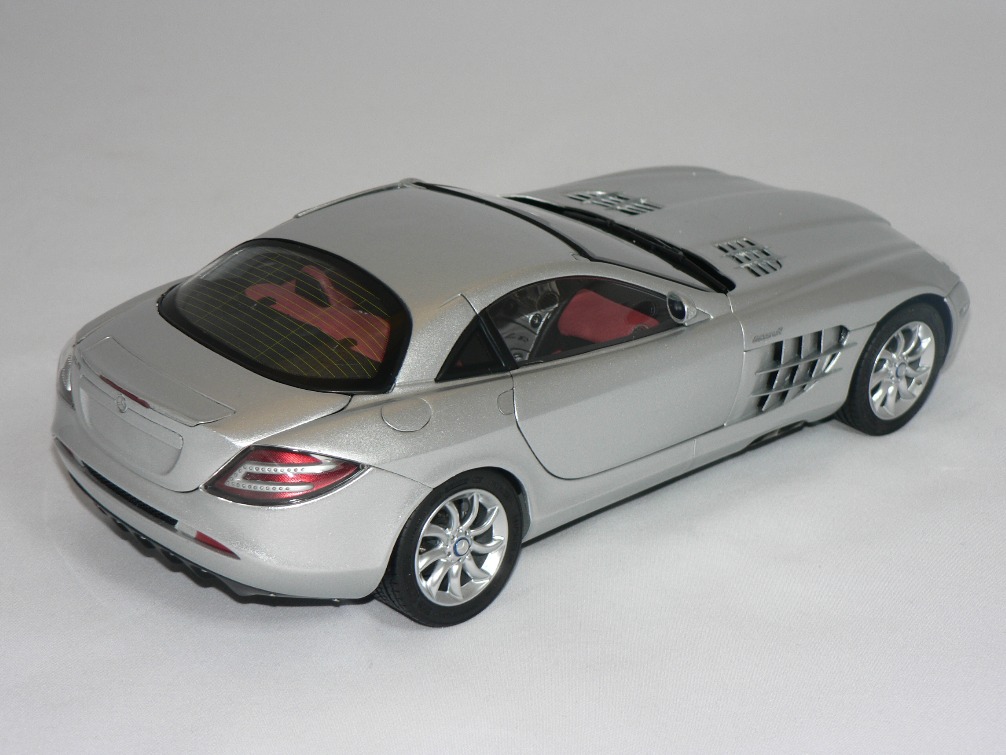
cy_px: 378
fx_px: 2383
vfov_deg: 18.0
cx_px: 503
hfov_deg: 23.8
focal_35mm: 82
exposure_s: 1/60
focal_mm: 13.7
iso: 80
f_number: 3.2
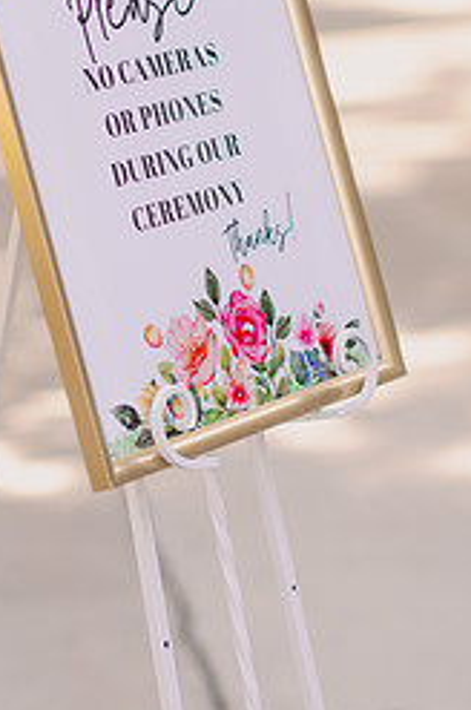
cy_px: 287
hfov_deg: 8.8
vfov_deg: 13.3
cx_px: 179
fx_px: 3050
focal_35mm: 155
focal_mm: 85
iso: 80
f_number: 2
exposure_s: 1/400
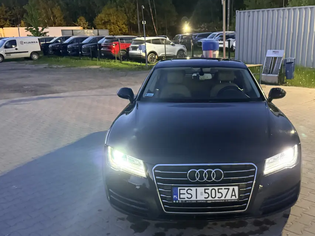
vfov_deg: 39.5
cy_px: 143
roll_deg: +0.8
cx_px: 213
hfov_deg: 50.3
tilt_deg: -17.5
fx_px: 328
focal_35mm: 36
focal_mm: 6.76
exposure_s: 1/35
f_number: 1.78
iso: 1000
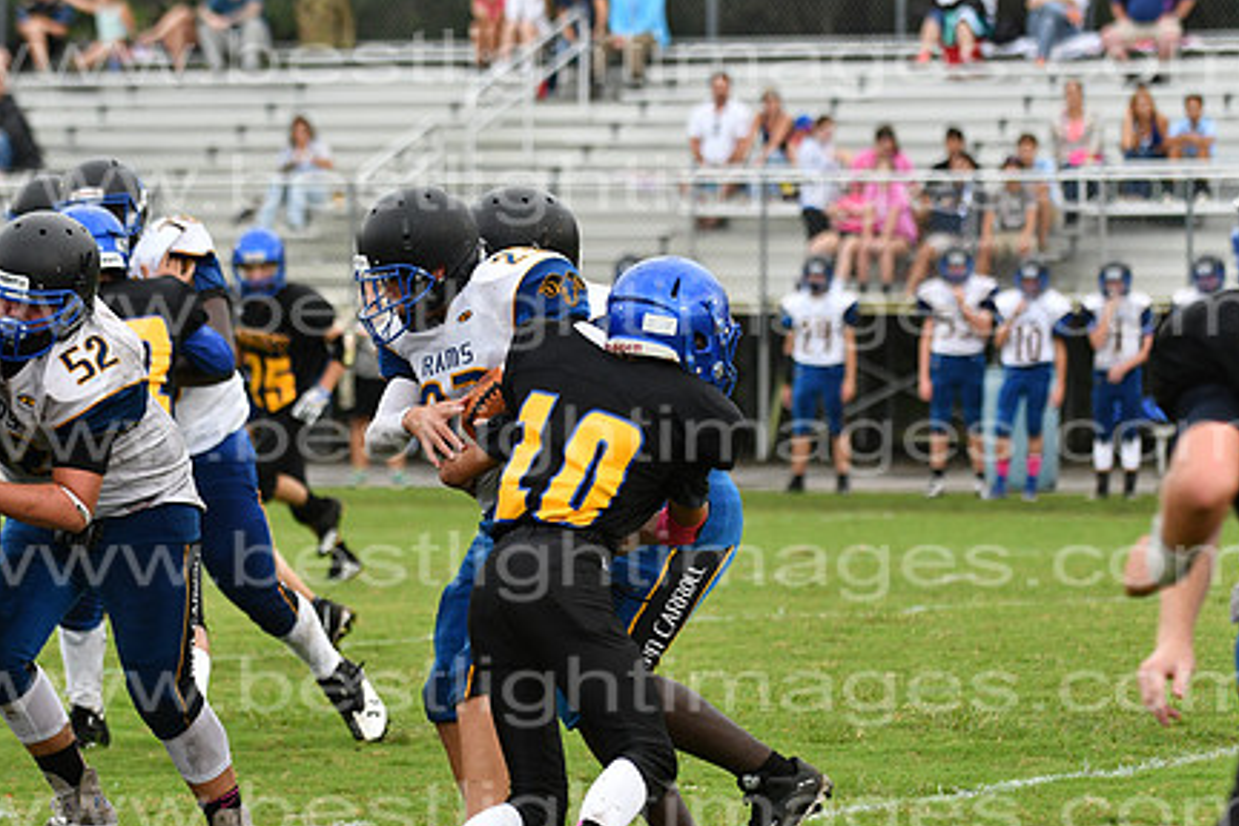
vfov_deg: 4.9
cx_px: 614
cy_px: 503
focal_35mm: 282
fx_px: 9705
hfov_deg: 7.3
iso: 800
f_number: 3.5
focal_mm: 140
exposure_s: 1/2500
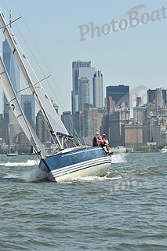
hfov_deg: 10.8
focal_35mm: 127
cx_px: 38
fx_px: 885
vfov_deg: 16.1
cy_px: 73
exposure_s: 1/1250
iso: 320
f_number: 8
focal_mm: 70
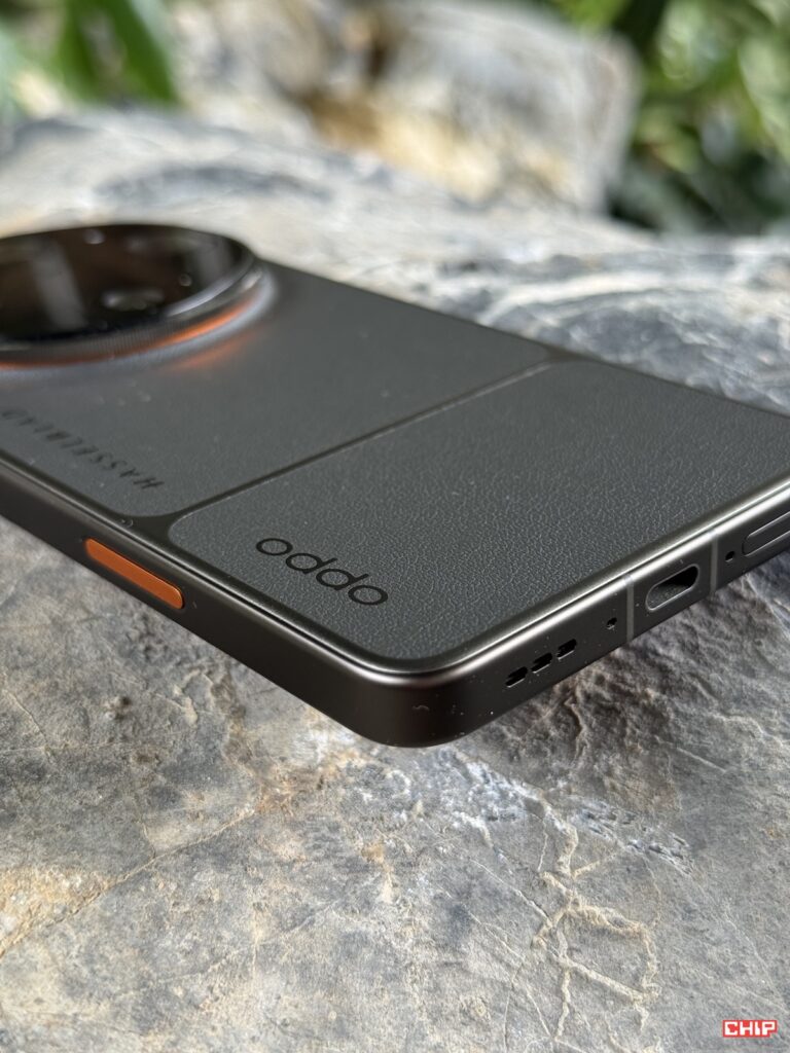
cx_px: 395
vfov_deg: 39.7
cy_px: 526
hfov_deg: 30.3
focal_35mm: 48
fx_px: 1461
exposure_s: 1/164
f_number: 1.78
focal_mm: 6.76
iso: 64
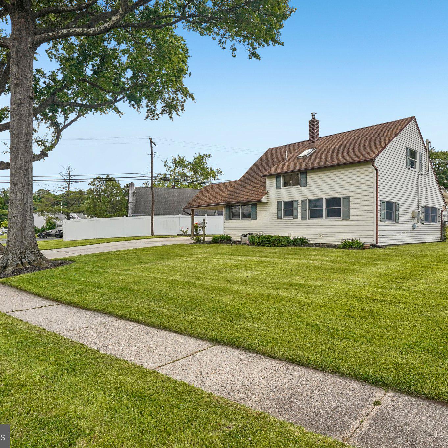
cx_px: 274
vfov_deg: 66.4
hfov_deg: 65.6
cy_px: 224
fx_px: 342
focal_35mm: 23
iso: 500
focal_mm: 18.3
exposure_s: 1/1600
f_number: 8
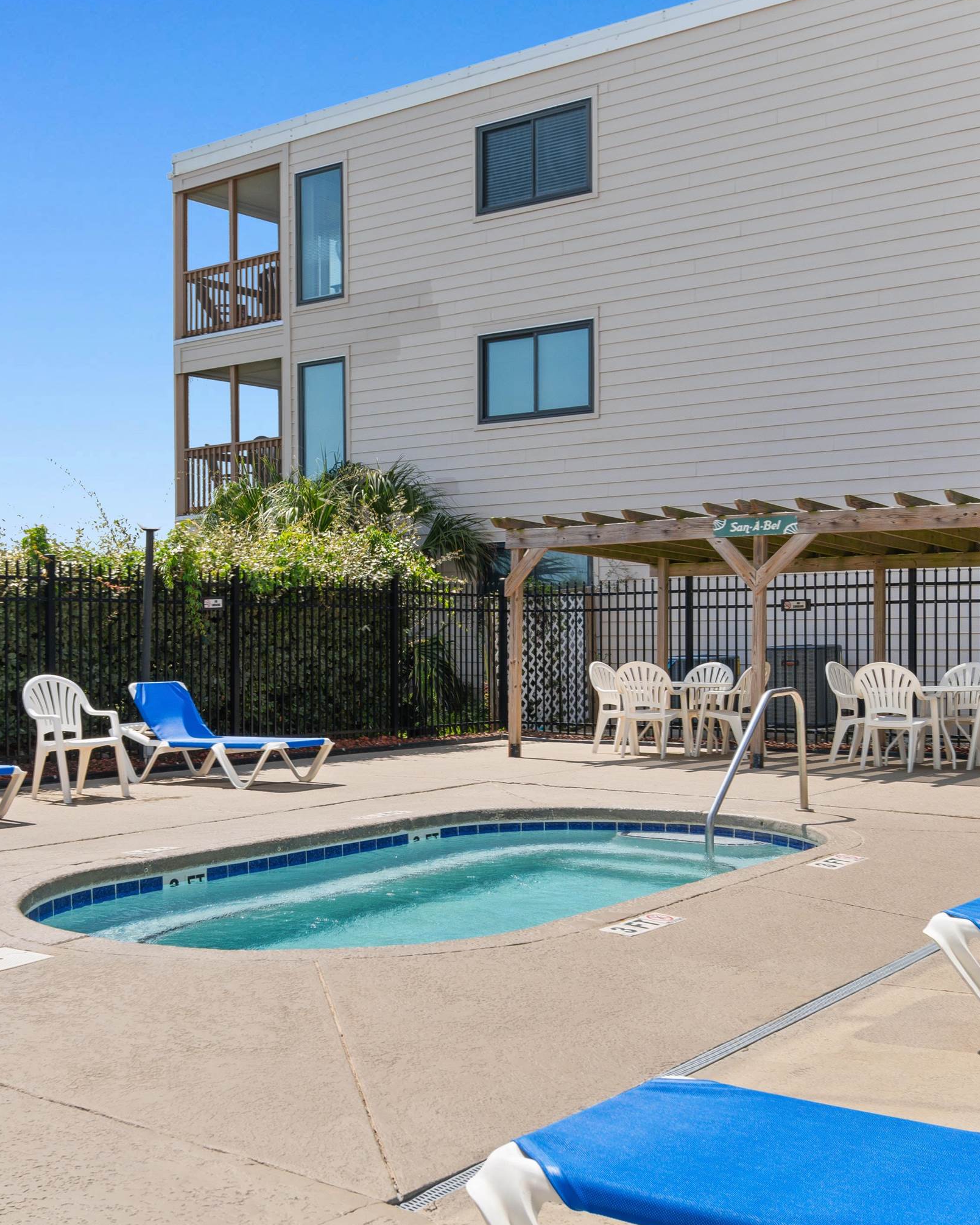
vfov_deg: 42.9
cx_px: 378
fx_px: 1559
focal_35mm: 43
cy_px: 615
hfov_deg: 34.7
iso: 100
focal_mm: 20
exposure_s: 1/250
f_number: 8
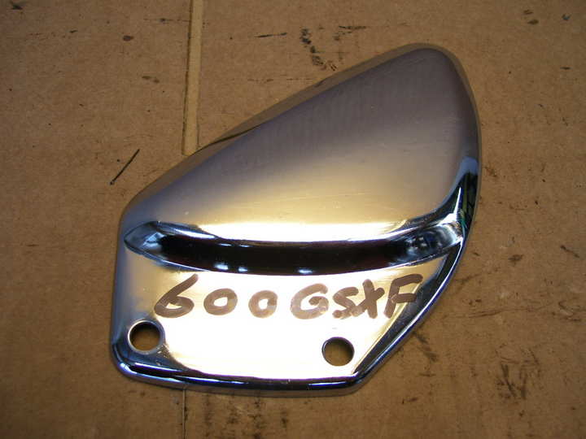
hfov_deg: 50.1
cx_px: 293
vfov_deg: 38.7
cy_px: 220
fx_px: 626
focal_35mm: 37
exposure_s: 1/60
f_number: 2.7
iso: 80
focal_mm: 6
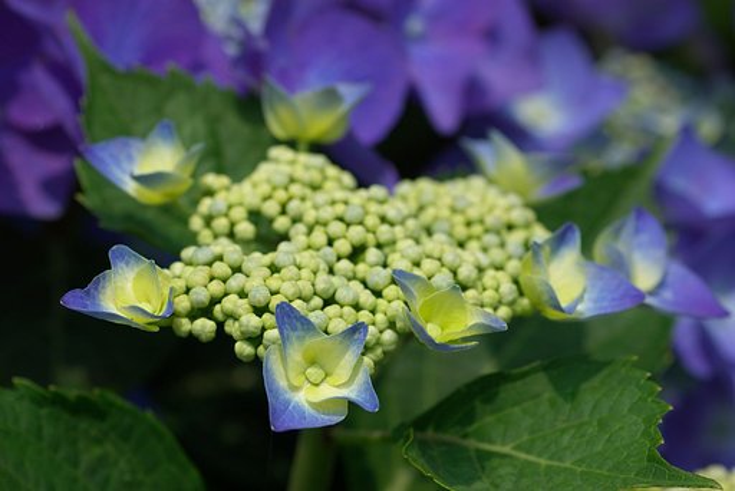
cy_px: 246
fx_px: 2758
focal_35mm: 135
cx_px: 368
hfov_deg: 15.2
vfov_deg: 10.2
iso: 200
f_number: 5.6
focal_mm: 90
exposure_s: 1/1500
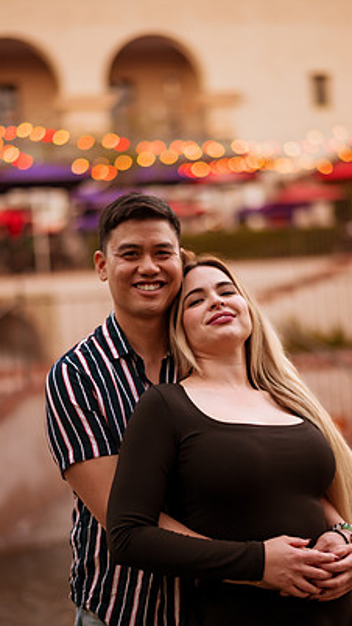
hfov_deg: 17.7
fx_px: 1129
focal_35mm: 68
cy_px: 343
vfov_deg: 31.0
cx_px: 192
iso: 1250
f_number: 1.4
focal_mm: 58
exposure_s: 1/500
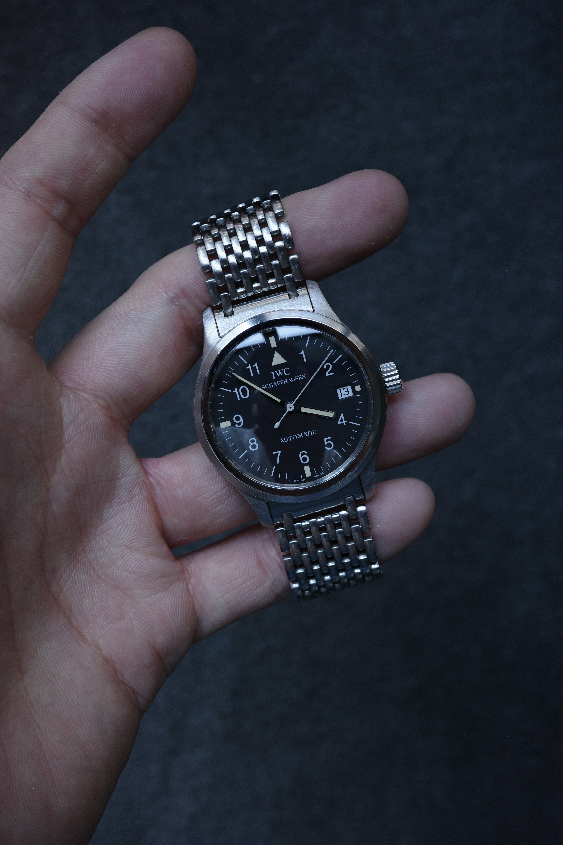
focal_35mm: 40
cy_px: 422
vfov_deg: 48.5
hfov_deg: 33.4
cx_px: 282
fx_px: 938
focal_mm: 26
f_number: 5.6
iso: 640
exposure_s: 1/25
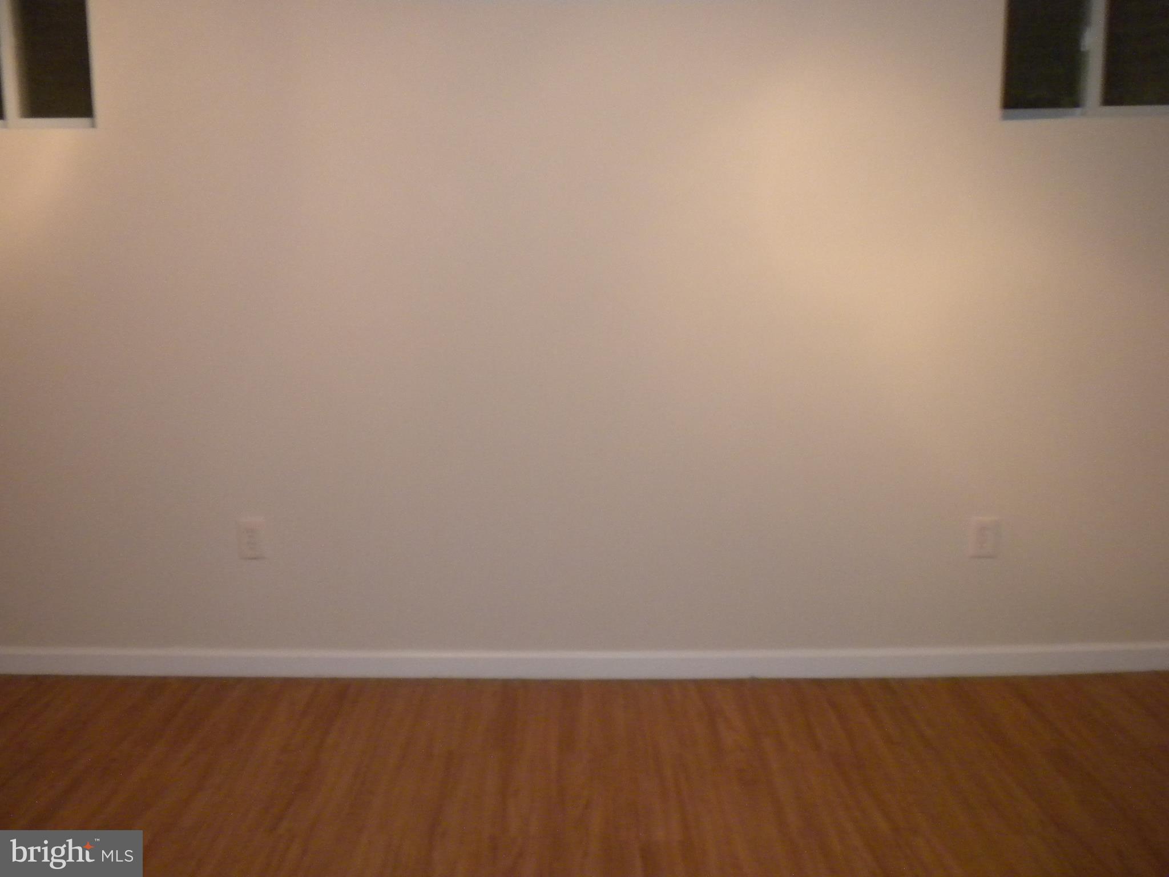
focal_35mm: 37
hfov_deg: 50.1
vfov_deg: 38.7
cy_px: 438
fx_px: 1250
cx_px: 584
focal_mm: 6.6
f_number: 3.5
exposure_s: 1/30
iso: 400
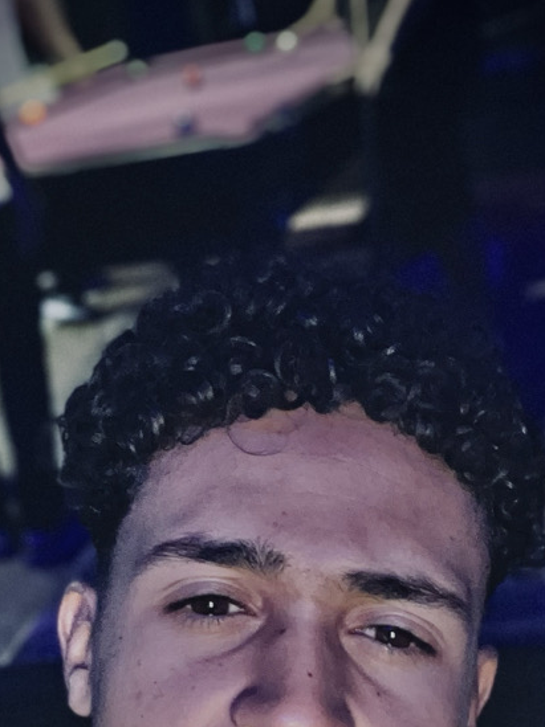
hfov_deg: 26.0
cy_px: 633
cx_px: 220
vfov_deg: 32.9
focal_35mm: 56
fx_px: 1177
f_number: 2.2
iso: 400
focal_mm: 2.71
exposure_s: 1/20
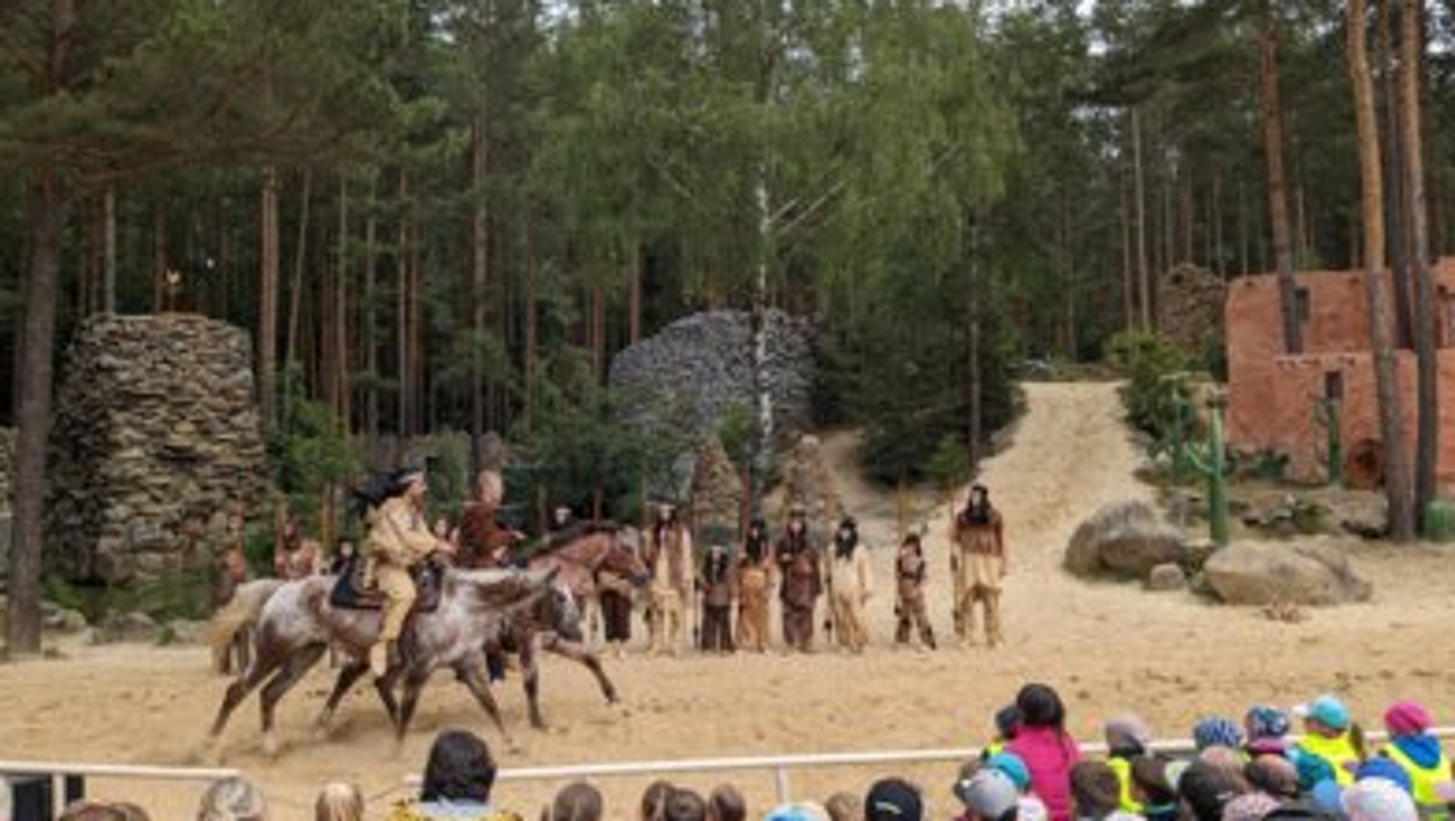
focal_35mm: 30
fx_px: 1158
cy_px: 368
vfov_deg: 39.0
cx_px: 735
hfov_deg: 64.3
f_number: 1.73
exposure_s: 1/1114
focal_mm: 4.38
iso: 45
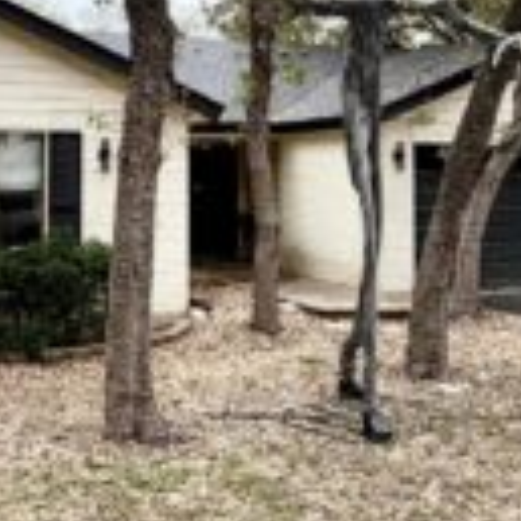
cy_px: 149
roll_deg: +0.3
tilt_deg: +1.0
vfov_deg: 32.9
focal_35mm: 51
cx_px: 260
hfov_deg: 33.4
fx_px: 868
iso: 50
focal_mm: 2.22
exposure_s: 1/315
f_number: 2.2
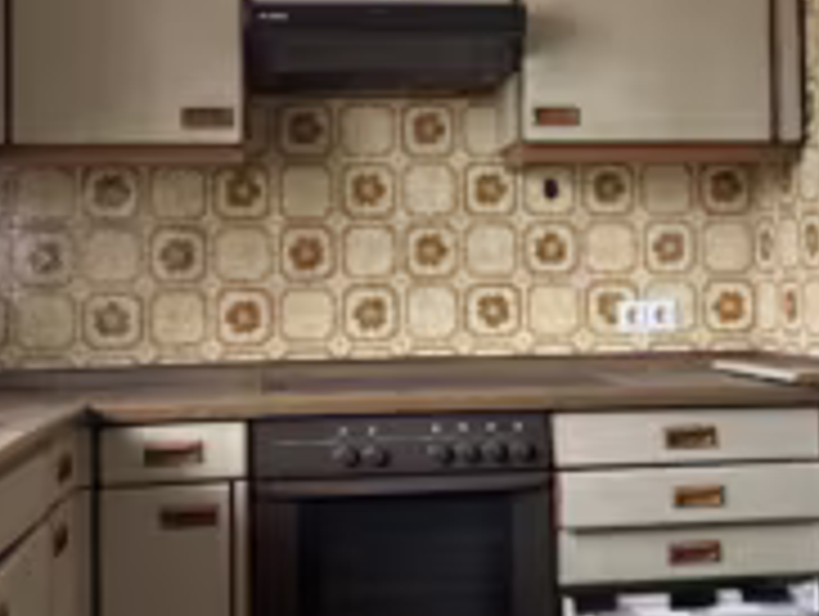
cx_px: 468
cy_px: 207
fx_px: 1350
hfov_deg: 33.7
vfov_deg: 25.6
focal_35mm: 57
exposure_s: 1/60
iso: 200
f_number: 1.6
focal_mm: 5.96
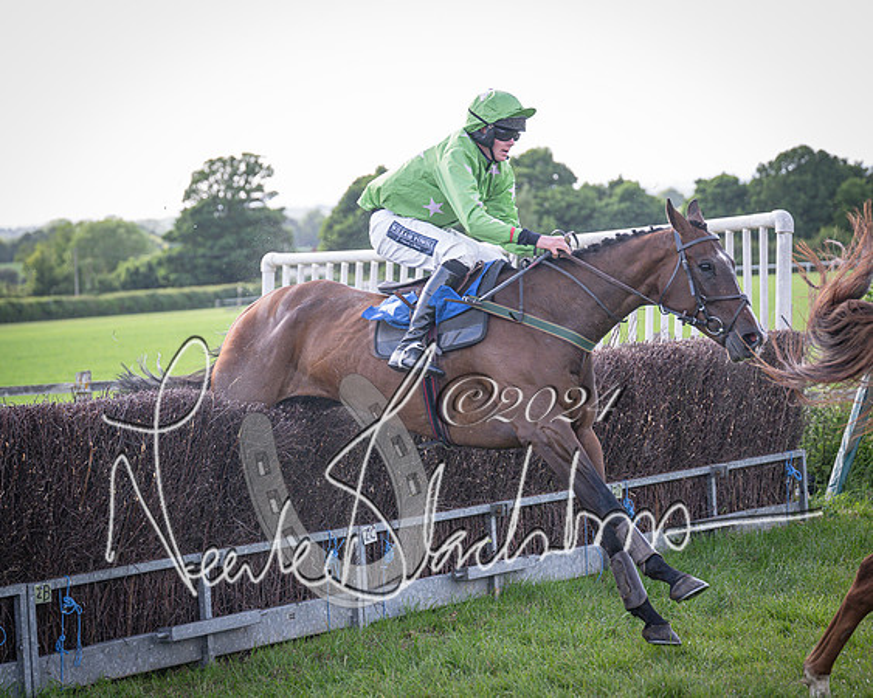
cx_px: 335
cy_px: 373
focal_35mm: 104
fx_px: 2696
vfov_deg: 14.7
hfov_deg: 18.4
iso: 640
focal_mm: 70
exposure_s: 1/1600
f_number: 2.8
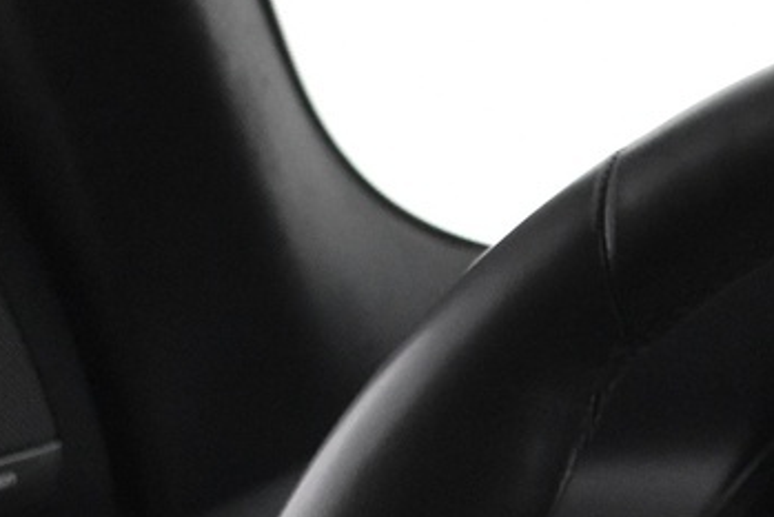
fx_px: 4495
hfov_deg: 9.7
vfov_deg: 6.4
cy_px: 919
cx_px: 985
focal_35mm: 209
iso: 3200
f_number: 4.2
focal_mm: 30
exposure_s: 1/40
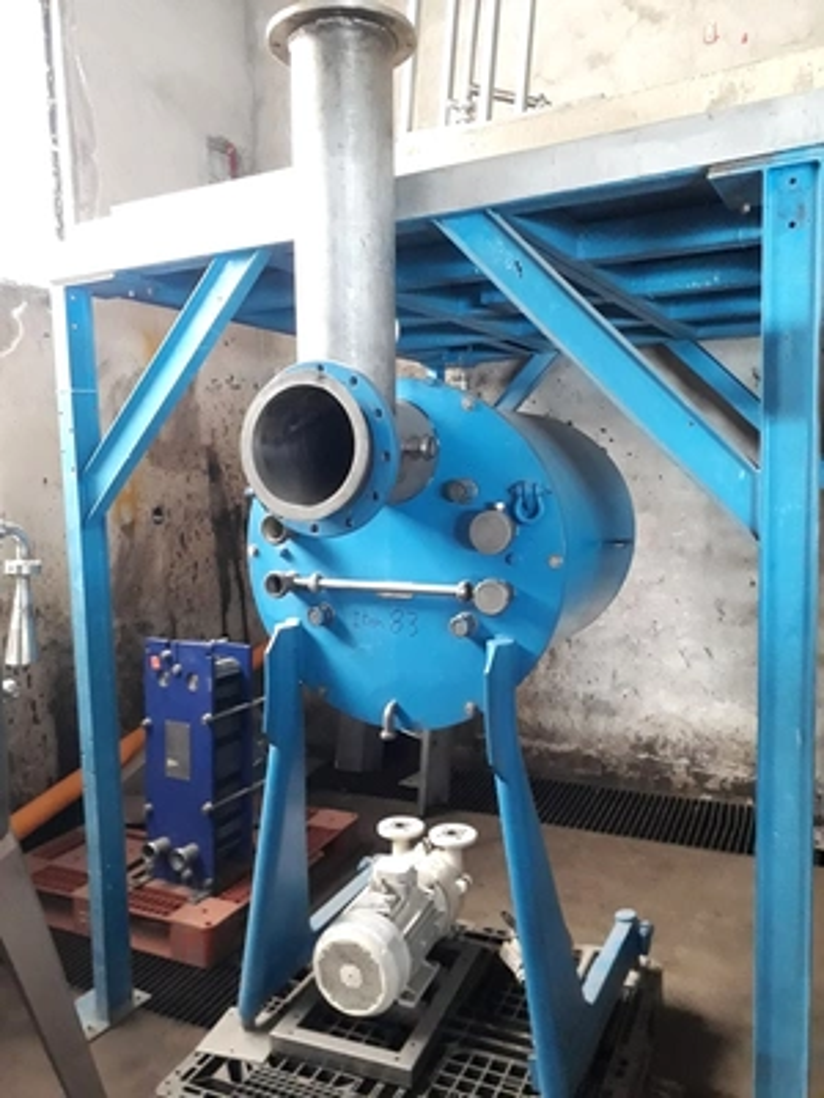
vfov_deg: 65.3
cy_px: 549
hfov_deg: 51.4
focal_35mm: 27
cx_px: 412
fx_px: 857
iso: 500
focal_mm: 3.6
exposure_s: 1/17
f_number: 1.9
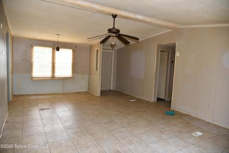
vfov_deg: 53.1
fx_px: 153
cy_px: 76
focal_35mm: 24
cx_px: 114
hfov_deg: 73.7
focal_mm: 24
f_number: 4.5
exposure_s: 1/80
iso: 800
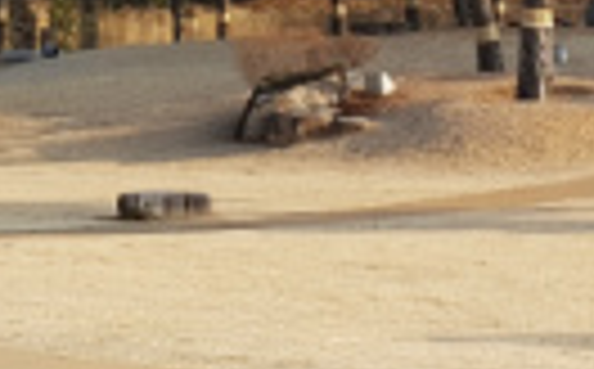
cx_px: 410
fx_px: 2456
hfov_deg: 13.8
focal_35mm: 152
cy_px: 18
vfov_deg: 8.6
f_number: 1.7
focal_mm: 4.2
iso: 40
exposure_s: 1/938
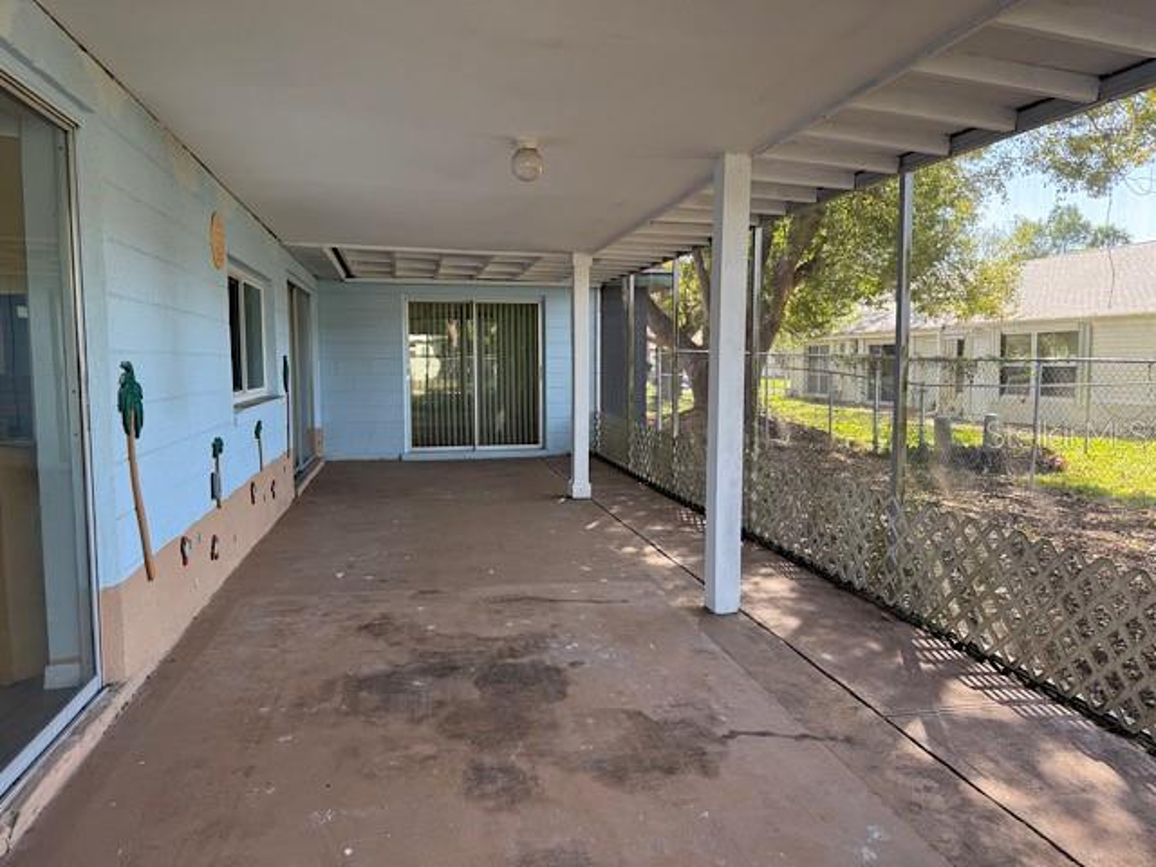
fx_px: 801
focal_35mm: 24
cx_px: 578
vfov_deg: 56.8
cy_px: 434
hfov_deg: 71.6
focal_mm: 6.76
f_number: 1.78
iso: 100
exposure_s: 1/228
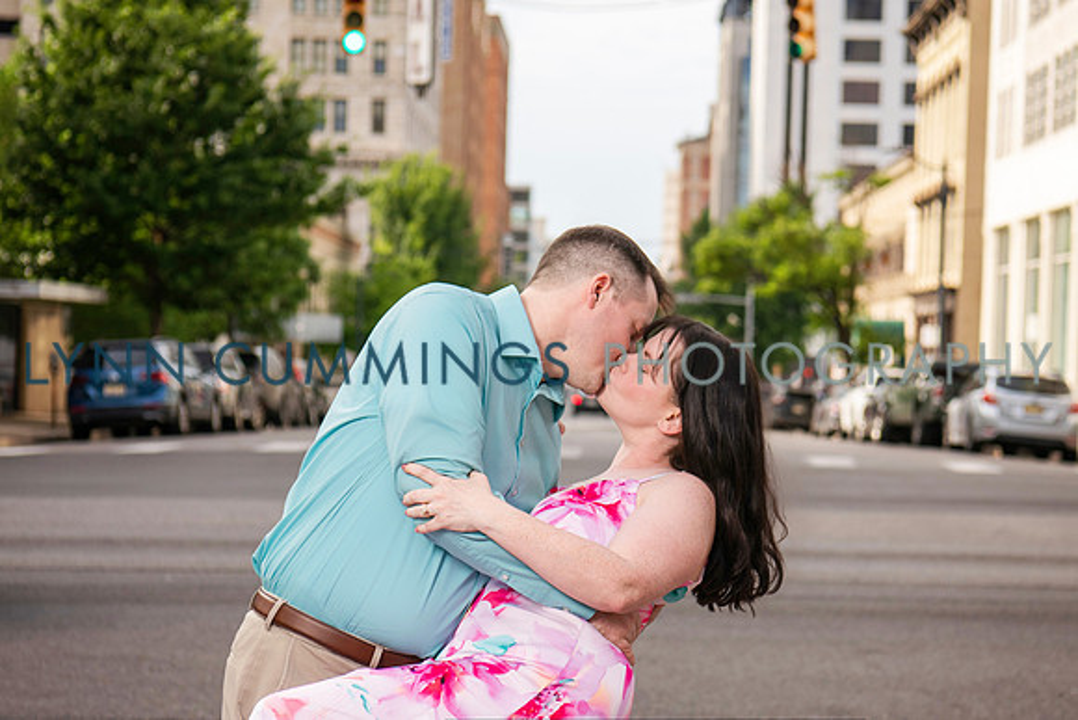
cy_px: 360
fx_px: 1857
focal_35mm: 62
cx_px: 539
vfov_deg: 21.9
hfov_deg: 32.4
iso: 200
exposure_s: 1/1250
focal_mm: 62
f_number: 4
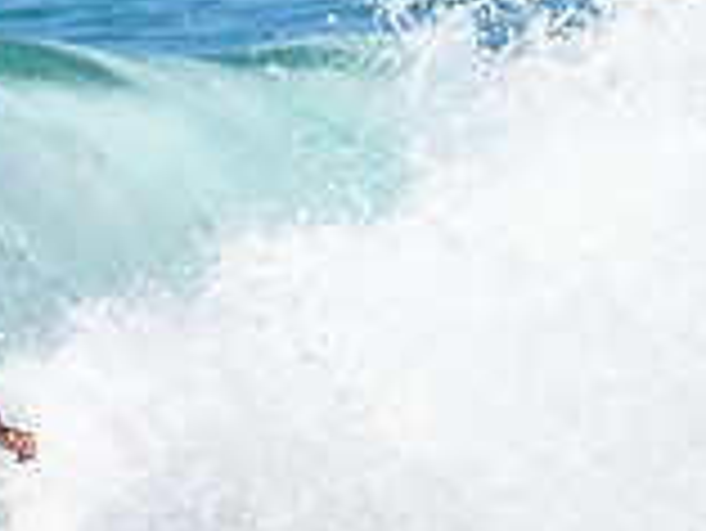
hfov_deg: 0.5
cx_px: -147
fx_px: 79765
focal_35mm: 3908
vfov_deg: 0.4
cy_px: 276
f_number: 11
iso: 900
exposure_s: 1/2000
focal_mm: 800
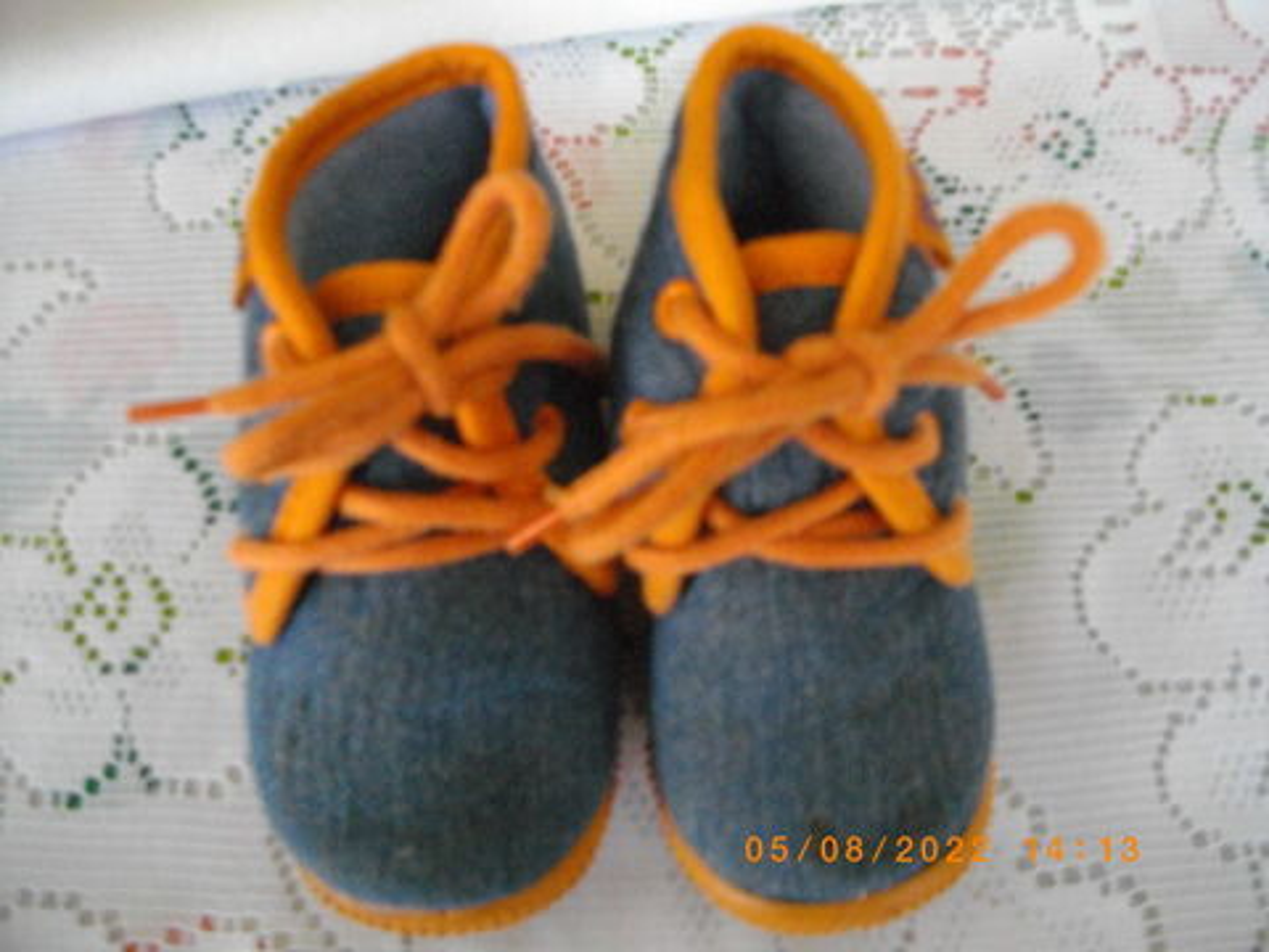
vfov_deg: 44.2
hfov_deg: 56.8
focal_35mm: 32
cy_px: 476
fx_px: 1173
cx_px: 634
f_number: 2.9
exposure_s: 1/50
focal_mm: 5.7
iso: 534
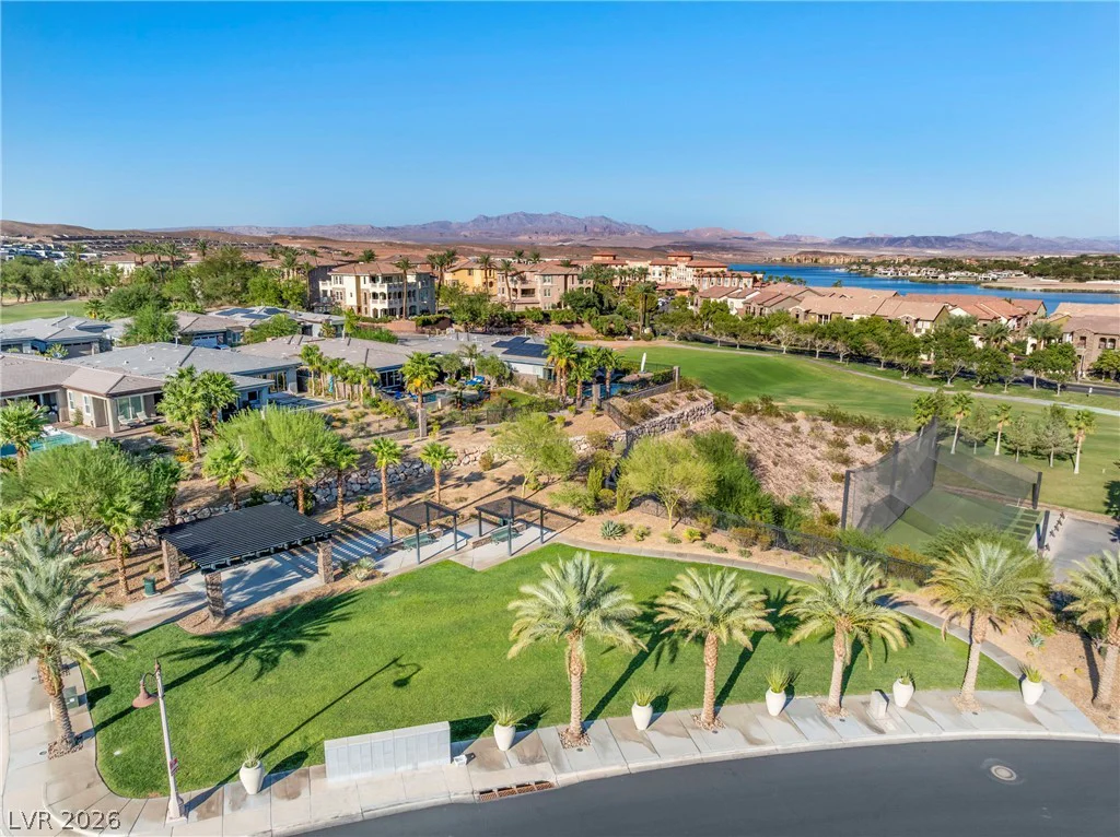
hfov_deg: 71.6
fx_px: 776
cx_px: 560
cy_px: 418
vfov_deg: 56.7
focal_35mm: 24
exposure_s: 1/240
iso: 100
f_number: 2.8
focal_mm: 12.29
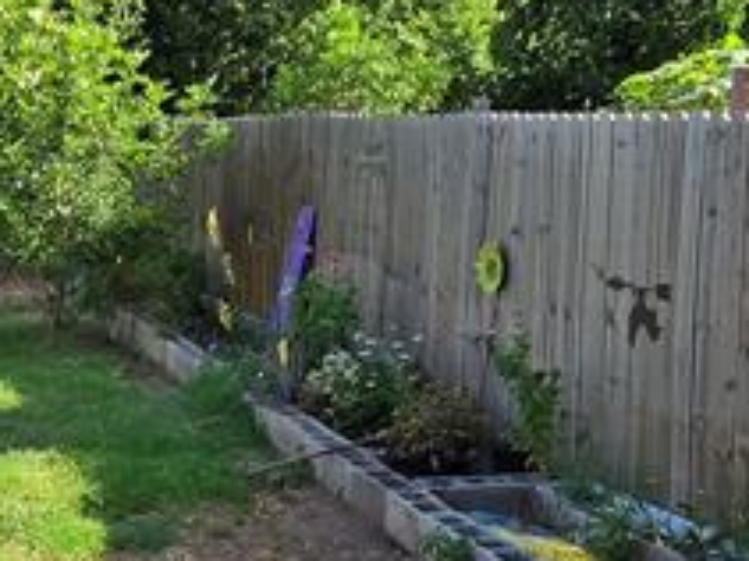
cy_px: 291
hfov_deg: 29.0
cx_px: 21
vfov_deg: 23.3
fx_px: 1362
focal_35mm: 63
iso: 50
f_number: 2.2
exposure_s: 1/1111
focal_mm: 2.2
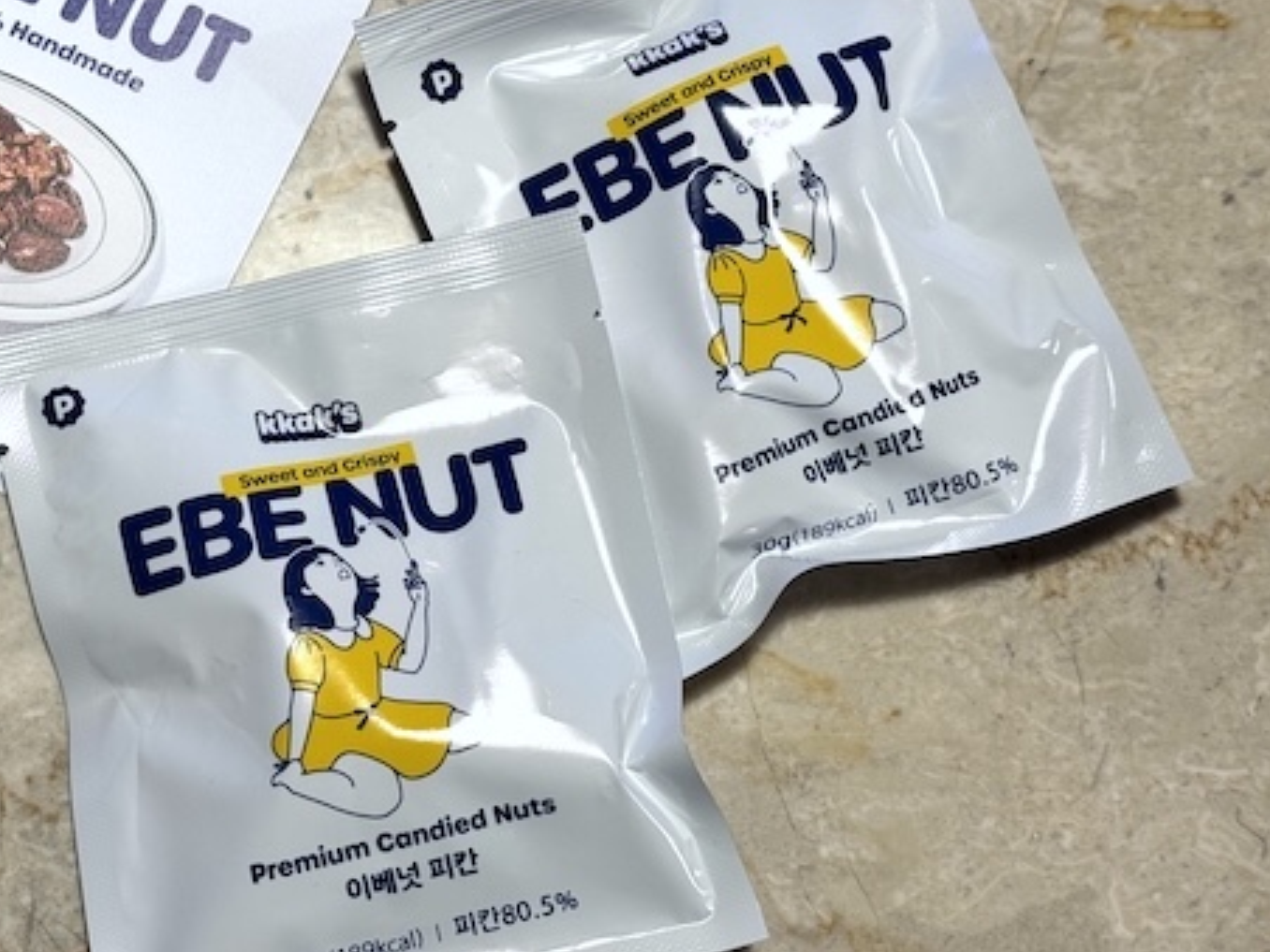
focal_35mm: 68
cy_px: 461
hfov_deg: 28.3
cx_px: 405
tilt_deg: -75.2
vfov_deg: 21.6
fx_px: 2495
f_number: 1.78
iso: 50
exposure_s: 1/50
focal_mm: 6.76
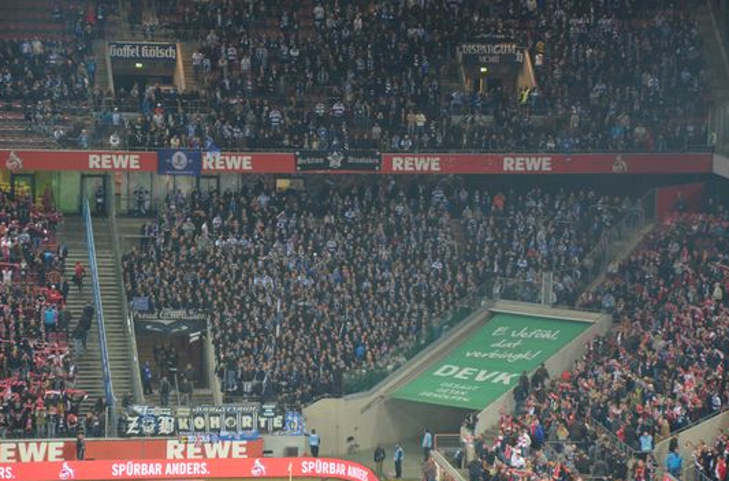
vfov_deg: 8.1
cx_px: 369
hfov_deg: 12.2
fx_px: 3403
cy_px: 256
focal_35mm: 169
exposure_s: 1/125
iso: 2200
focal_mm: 105
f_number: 5.6
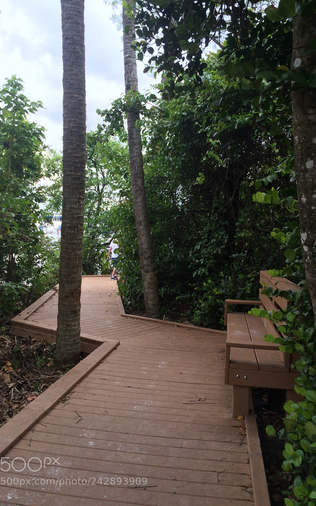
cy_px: 251
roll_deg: -1.4
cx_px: 172
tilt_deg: -1.8
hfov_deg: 40.6
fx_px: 427
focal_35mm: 31
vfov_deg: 61.2
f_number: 2.2
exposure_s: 1/345
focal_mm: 4.15
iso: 32
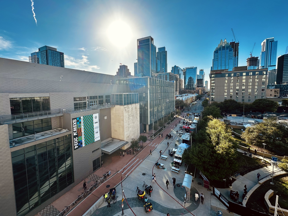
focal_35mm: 15
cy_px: 101
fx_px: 125
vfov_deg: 81.6
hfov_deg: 98.2
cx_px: 143
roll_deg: +0.8
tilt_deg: -4.7
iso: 50
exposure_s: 1/1221
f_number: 2.2
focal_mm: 2.22
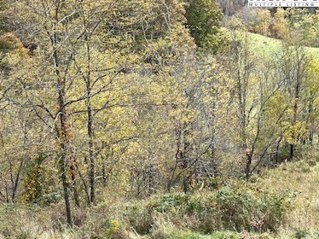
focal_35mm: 89
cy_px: 184
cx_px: 84
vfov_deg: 16.5
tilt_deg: -17.3
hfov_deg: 21.9
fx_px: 820
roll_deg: +5.3
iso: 20
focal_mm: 6
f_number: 2
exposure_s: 1/353
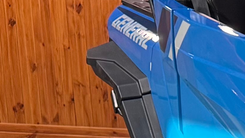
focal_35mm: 181
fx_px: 1176
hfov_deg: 10.0
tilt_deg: -14.1
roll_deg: -1.7
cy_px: 236
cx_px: 636
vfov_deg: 6.6
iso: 160
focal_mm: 6.76
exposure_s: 1/60
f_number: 1.78
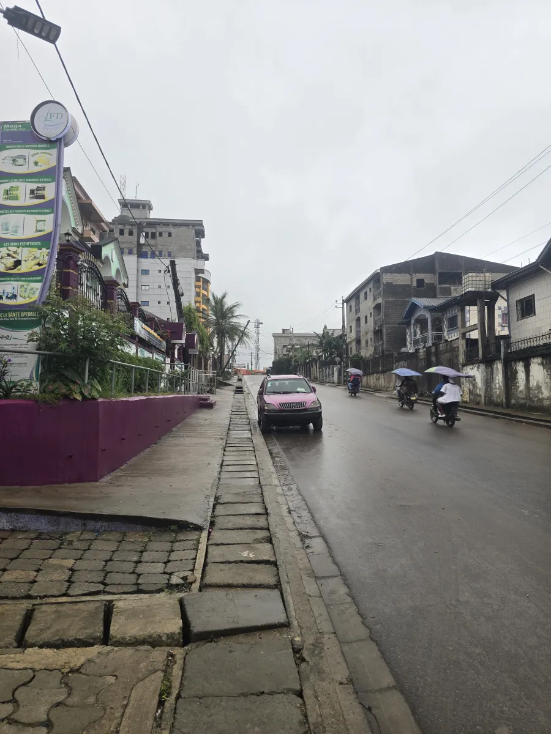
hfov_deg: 58.9
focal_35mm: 23
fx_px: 488
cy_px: 367
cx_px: 276
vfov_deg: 73.9
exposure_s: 1/156
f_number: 1.7
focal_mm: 6.3
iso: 12
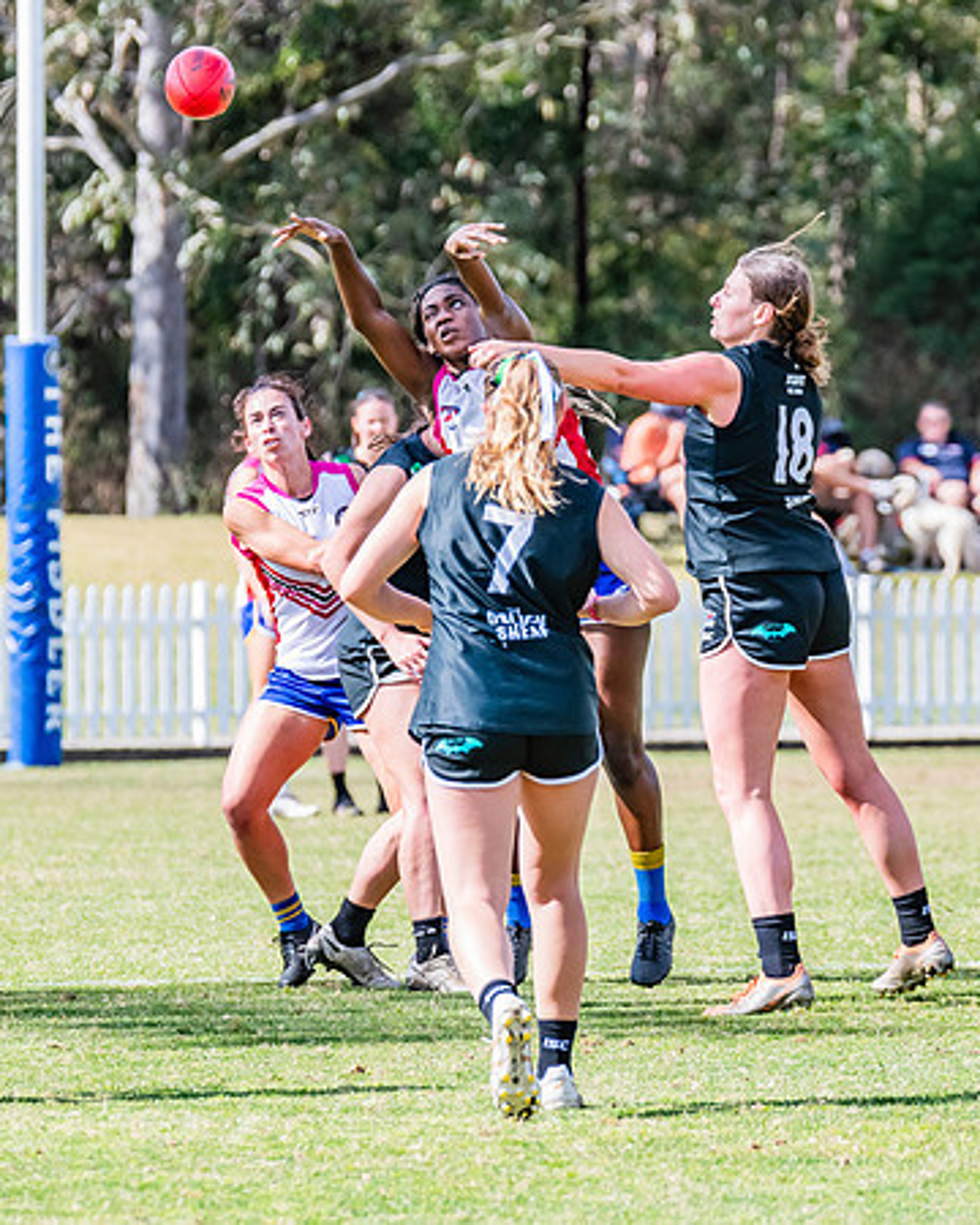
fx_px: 19036
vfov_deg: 3.7
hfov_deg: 2.9
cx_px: 707
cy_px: 472
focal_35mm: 525
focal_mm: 290
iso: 800
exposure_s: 1/1250
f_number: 7.1
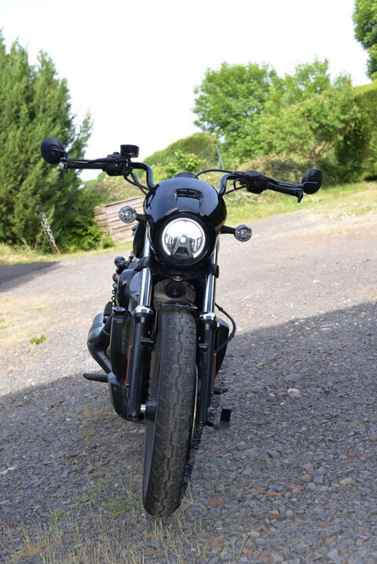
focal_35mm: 50
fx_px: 785
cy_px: 282
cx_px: 188
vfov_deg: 39.6
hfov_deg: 27.0
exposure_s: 1/200
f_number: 7.1
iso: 200
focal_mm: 50
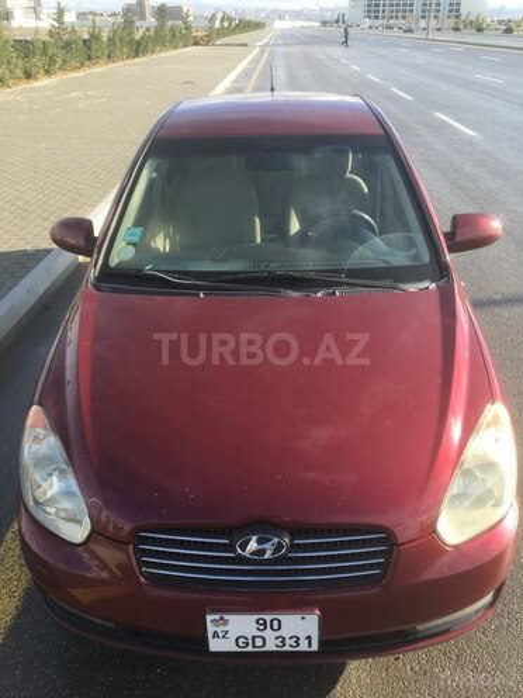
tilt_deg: -26.4
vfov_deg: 61.7
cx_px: 262
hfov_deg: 48.2
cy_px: 349
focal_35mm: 29
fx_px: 584
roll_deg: +0.1
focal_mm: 4.15
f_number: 2.2
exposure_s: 1/549
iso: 25
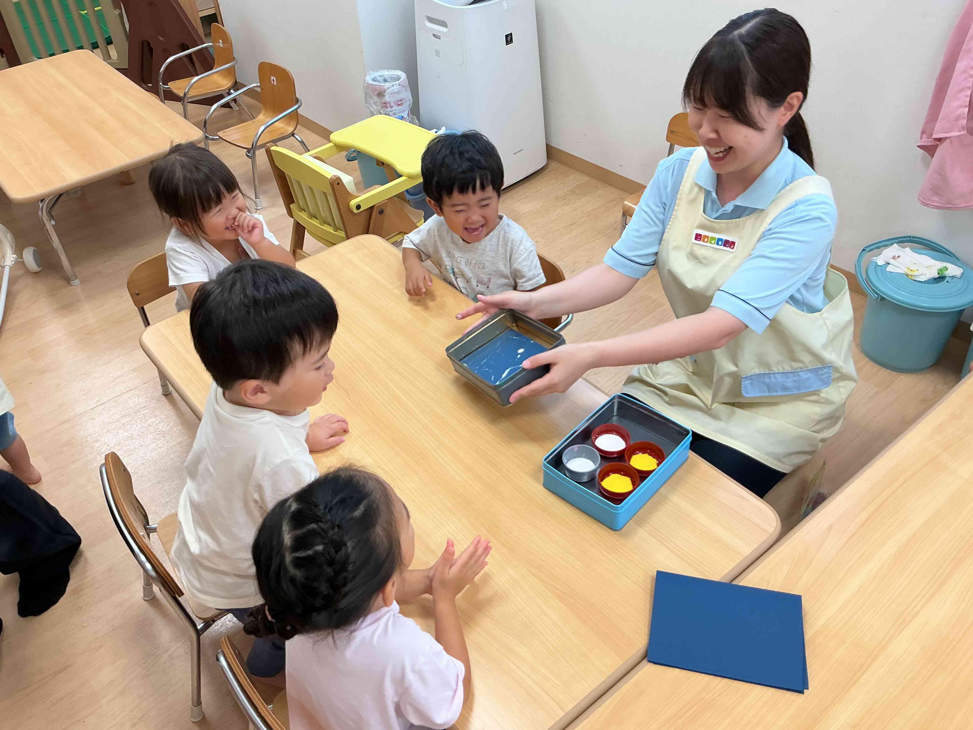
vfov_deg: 48.2
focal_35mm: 29
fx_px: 815
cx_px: 486
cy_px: 365
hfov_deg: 61.7
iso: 32
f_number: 1.8
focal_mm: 3
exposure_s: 1/120
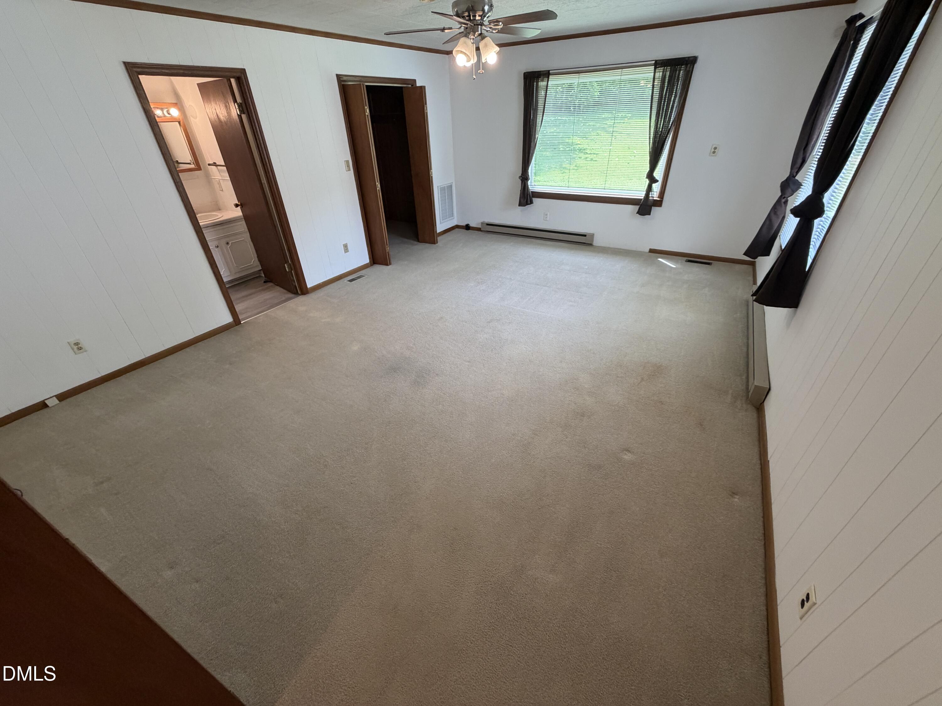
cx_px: 471
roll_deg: +1.9
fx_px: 381
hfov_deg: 102.1
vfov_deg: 85.7
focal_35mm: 14
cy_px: 353
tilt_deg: -32.4
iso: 200
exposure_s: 1/120
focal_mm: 2.22
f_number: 2.2
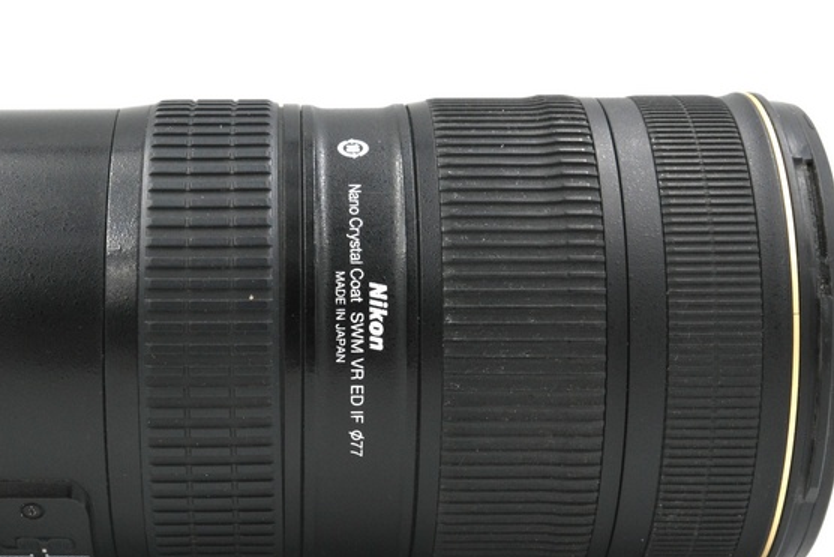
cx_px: 246
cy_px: 379
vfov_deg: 16.8
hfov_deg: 24.9
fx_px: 1877
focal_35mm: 81
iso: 800
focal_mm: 30.2
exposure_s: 1/125
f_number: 14
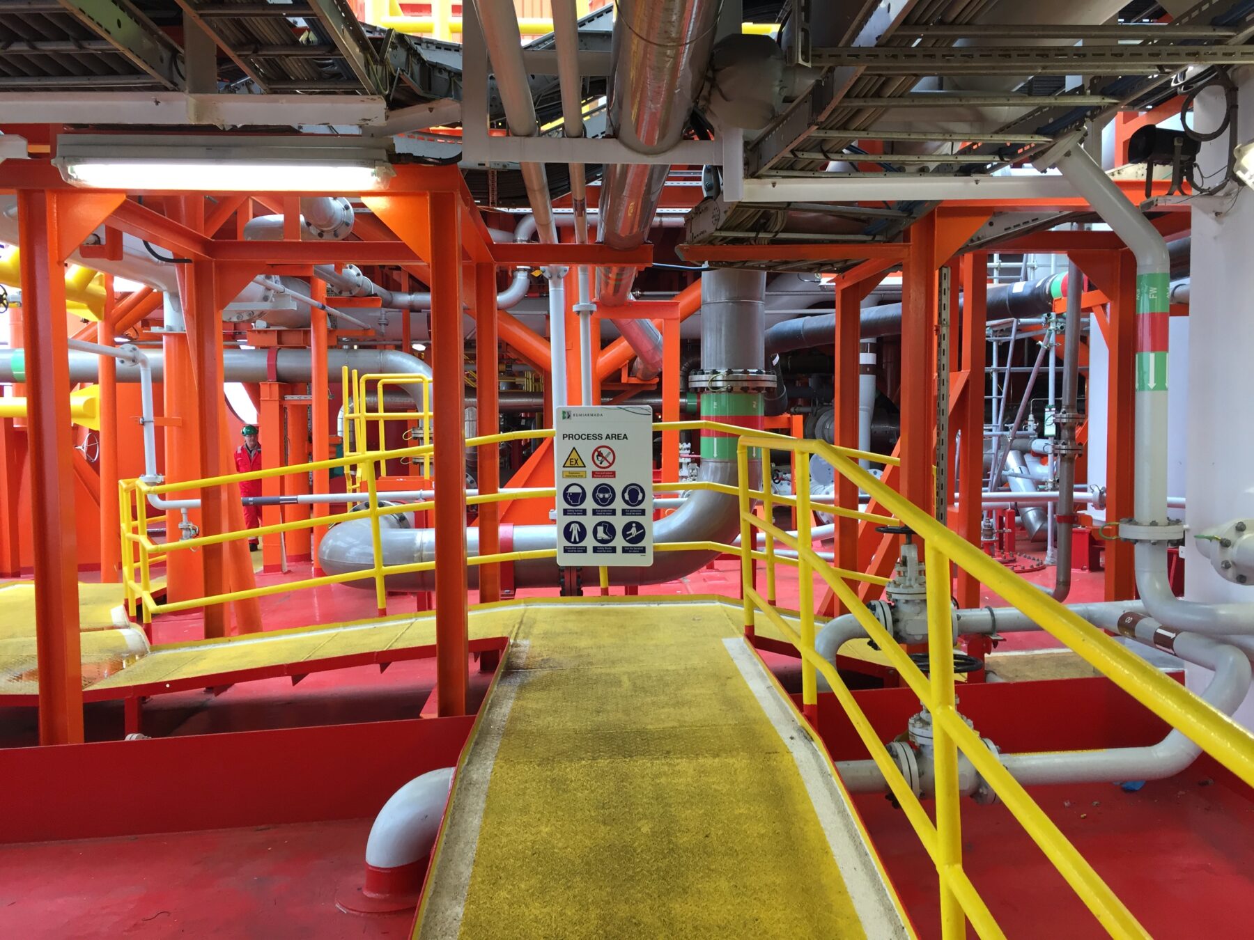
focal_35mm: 29
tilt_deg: -2.8
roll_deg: +1.4
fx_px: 1051
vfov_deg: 48.2
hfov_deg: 61.7
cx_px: 627
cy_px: 470
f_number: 2.2
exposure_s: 1/33
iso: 32
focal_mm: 4.15
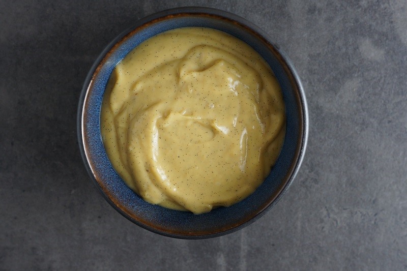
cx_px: 204
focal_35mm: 75
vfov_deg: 18.2
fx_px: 848
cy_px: 136
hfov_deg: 27.0
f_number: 4
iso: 400
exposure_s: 1/80
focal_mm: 50
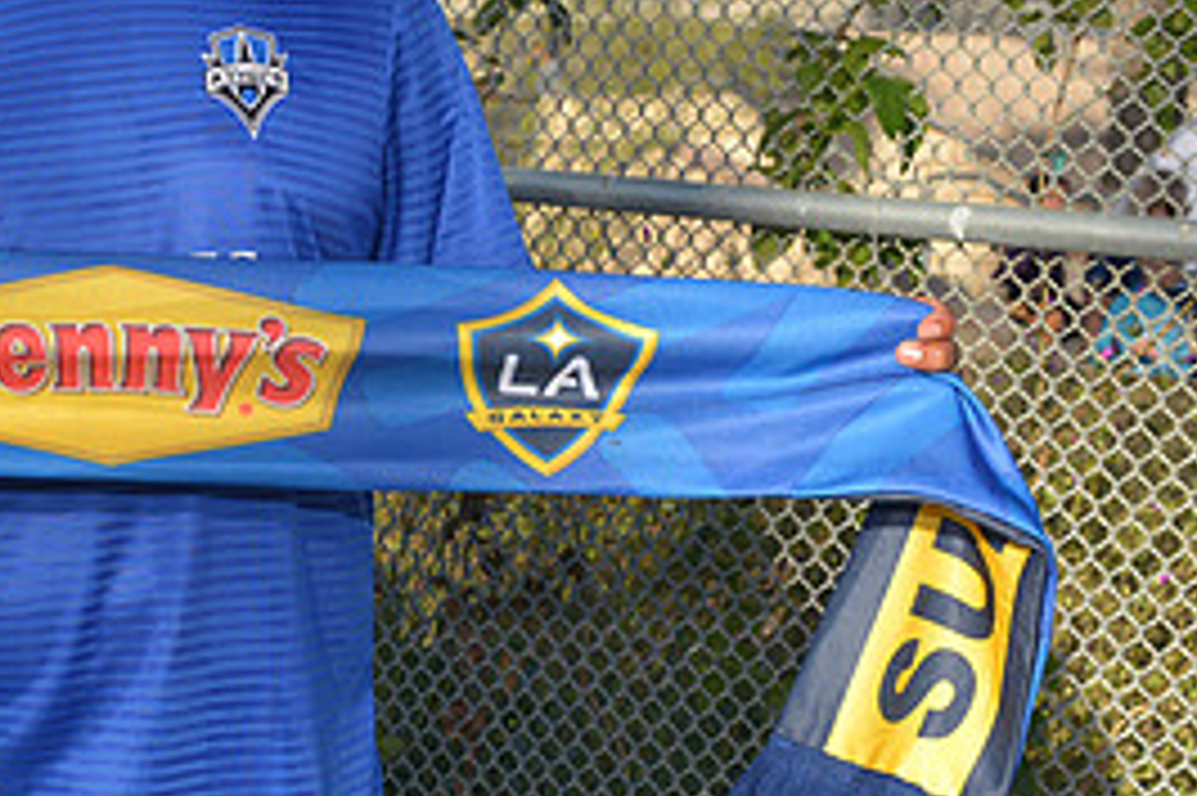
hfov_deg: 20.7
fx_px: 3190
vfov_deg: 14.2
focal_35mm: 96
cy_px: 367
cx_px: 54
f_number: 9
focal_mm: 44
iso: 250
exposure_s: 1/400
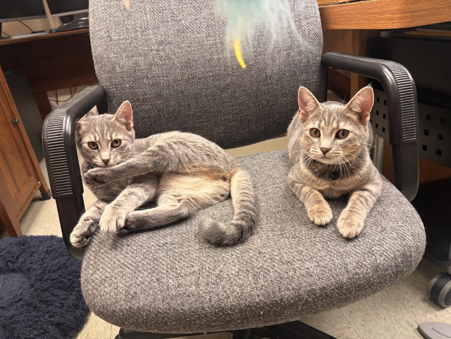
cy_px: 170
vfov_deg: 53.1
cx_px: 226
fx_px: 339
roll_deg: +8.5
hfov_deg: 67.3
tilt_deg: -24.4
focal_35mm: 26
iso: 125
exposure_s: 1/60
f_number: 1.6
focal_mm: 5.96
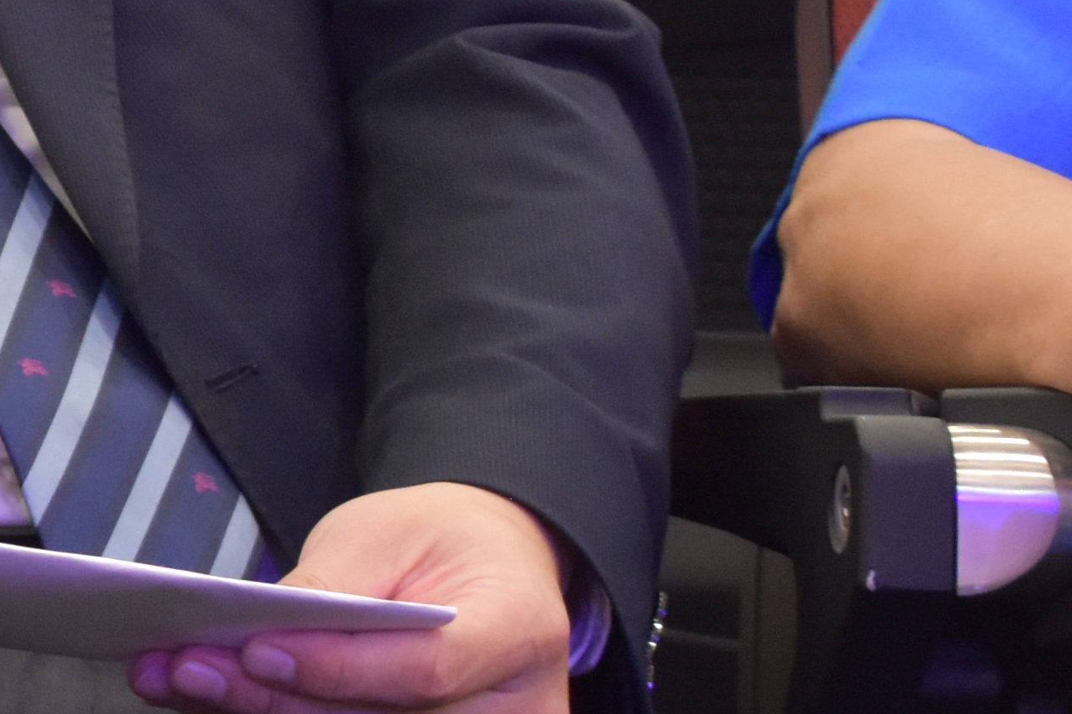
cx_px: -991
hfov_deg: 7.3
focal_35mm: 272
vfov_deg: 5.0
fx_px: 8099
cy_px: 6
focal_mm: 38
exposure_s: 1/60
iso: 1600
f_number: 4.2
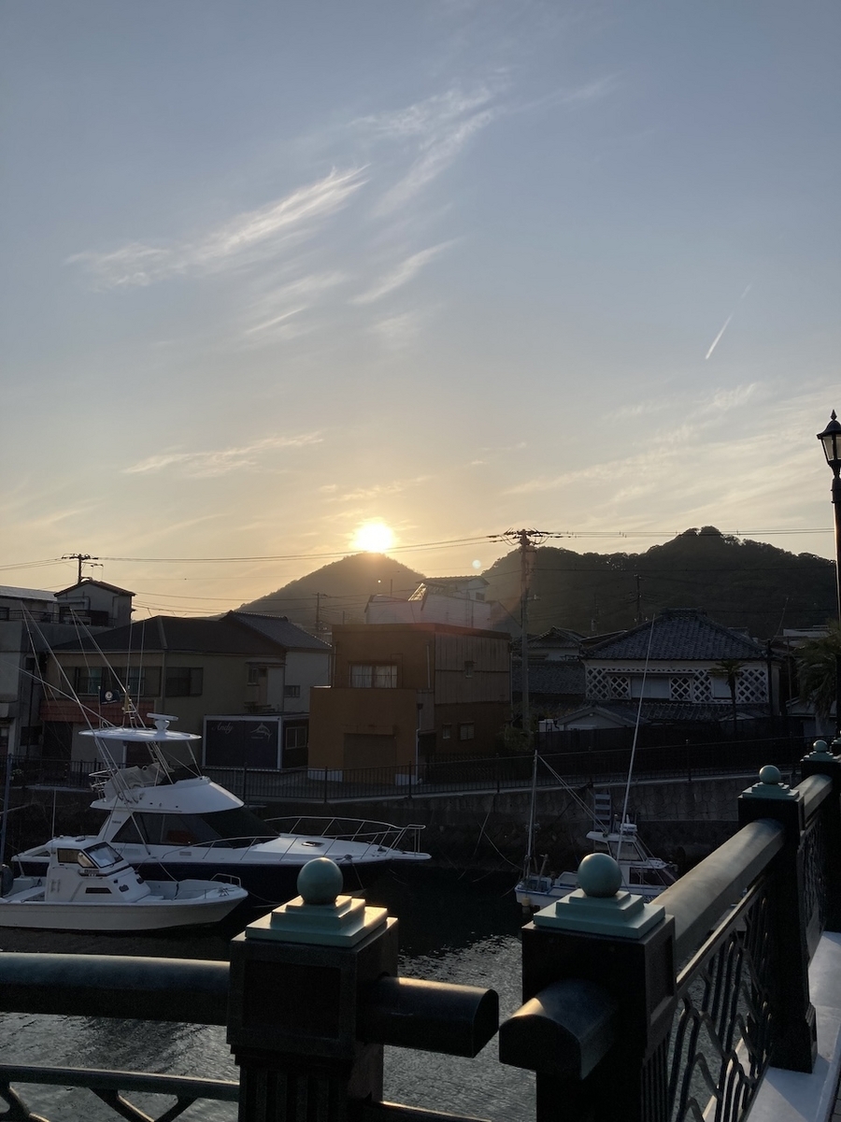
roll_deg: -1.1
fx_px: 907
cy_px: 561
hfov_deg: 49.7
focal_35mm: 28
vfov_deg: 63.4
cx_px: 420
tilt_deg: +8.9
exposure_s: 1/4425
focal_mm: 3.99
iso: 25
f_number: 1.8
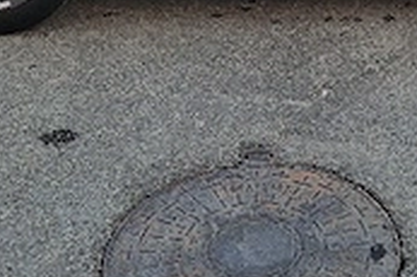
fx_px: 960
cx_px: 347
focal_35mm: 83
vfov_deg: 14.9
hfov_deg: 24.0
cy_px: -173
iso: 50
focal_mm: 5.4
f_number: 1.8
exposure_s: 1/182
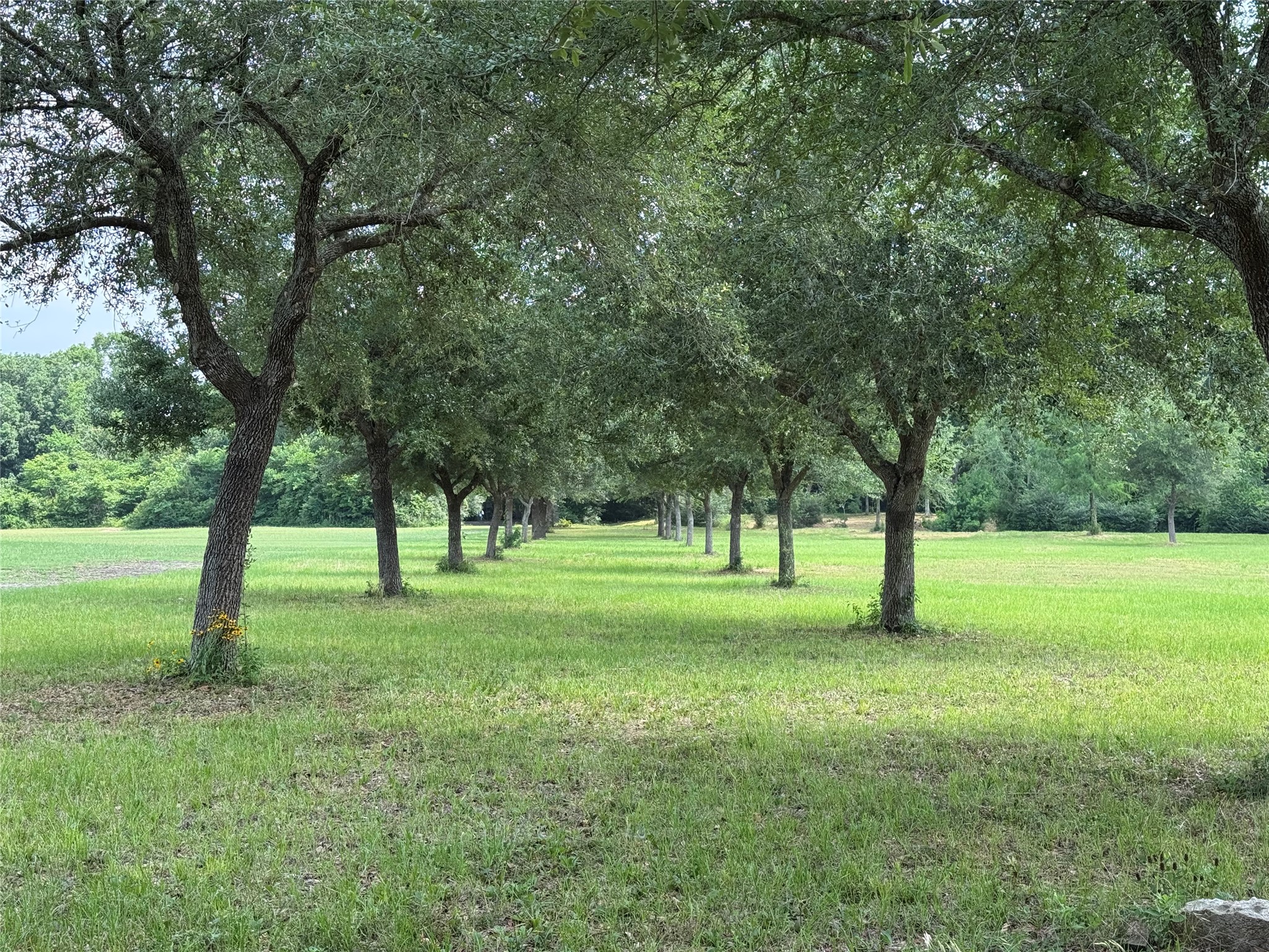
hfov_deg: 39.7
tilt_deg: -1.4
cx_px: 634
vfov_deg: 30.3
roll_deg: +0.6
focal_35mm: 48
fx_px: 1760
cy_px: 476
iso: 64
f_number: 1.78
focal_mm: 6.76
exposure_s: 1/685
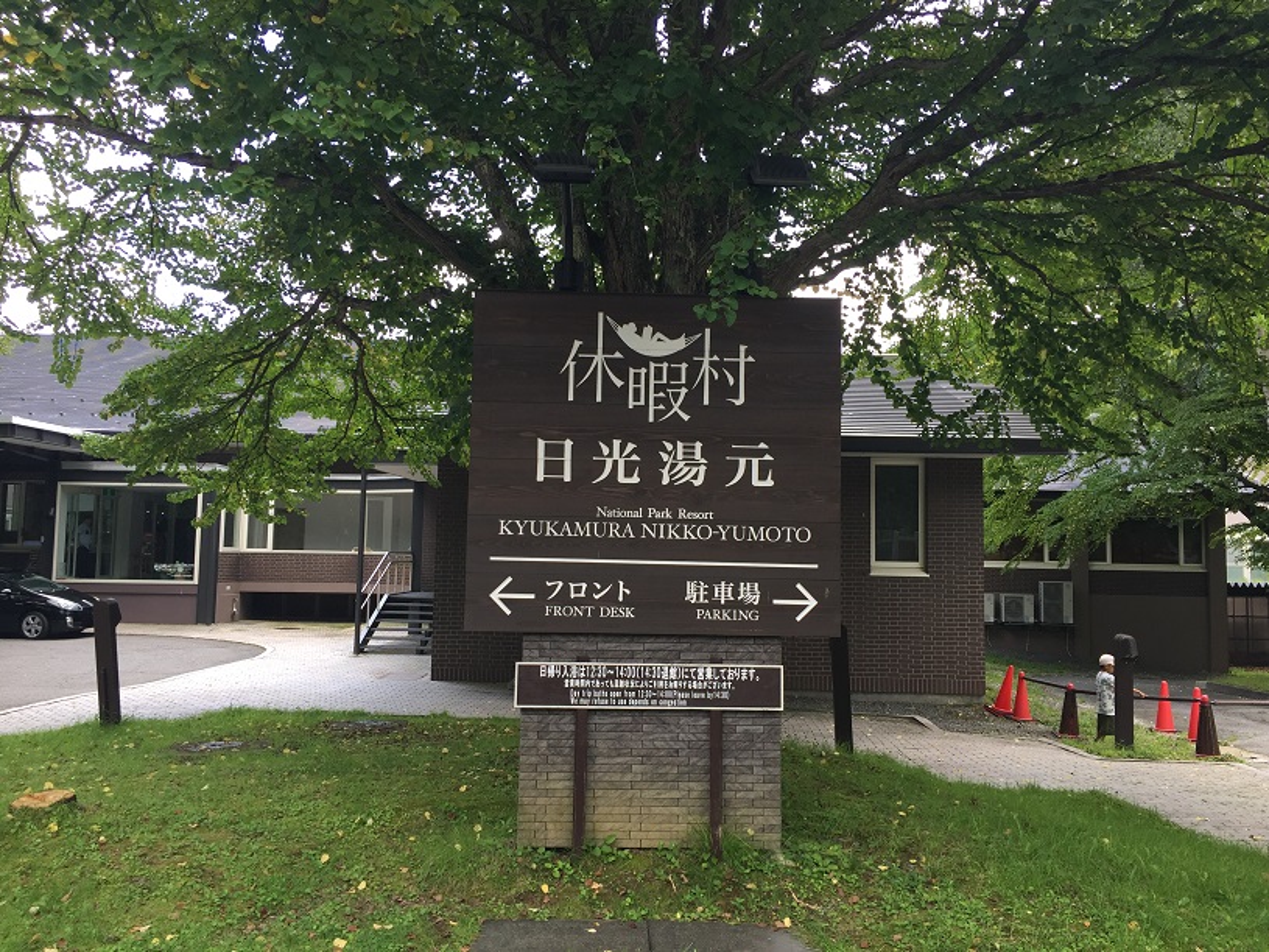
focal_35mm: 29
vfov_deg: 48.2
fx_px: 1063
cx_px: 634
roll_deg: -1.6
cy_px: 476
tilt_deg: +4.7
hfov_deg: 61.7
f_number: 2.2
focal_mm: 4.15
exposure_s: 1/243
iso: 32
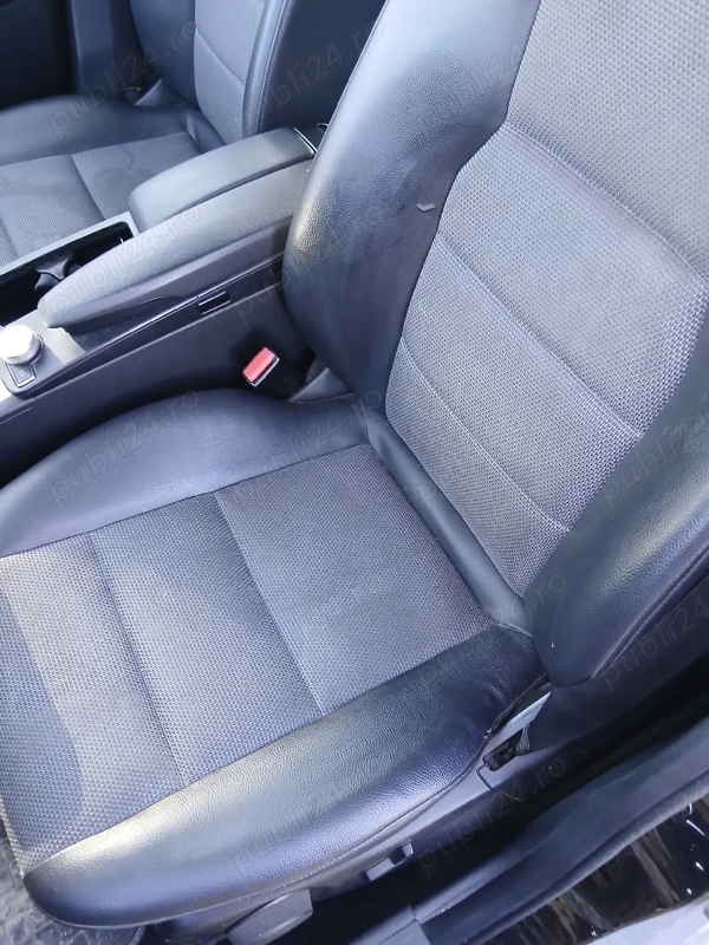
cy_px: 472
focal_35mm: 26
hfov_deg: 53.1
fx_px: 710
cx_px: 354
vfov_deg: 67.3
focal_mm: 3.98
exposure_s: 1/50
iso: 320
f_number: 1.8
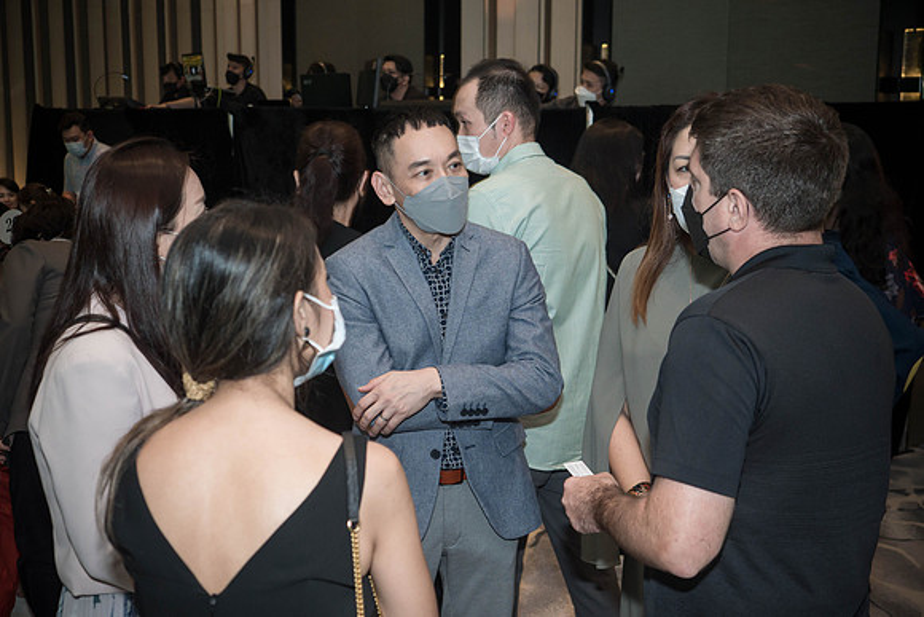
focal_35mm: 47
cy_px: 308
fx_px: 1201
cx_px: 462
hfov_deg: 42.1
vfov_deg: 28.8
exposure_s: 1/80
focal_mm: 22
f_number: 2.8
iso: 1600
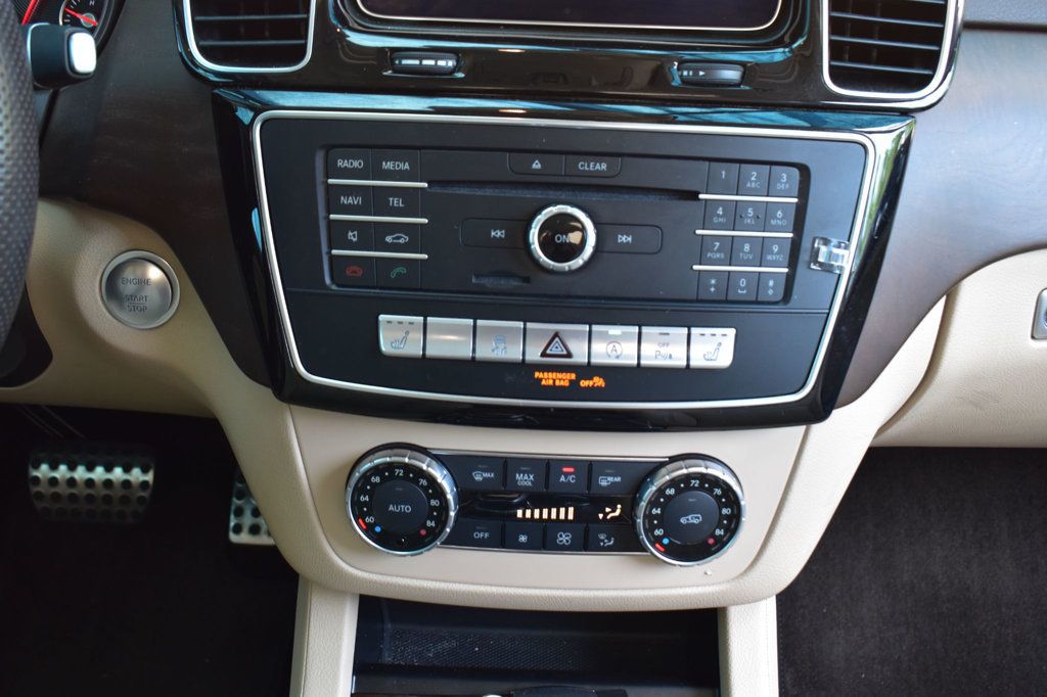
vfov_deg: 34.2
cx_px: 524
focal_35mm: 39
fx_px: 1134
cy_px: 348
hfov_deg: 49.6
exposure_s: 1/20
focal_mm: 26
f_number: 6.3
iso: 400
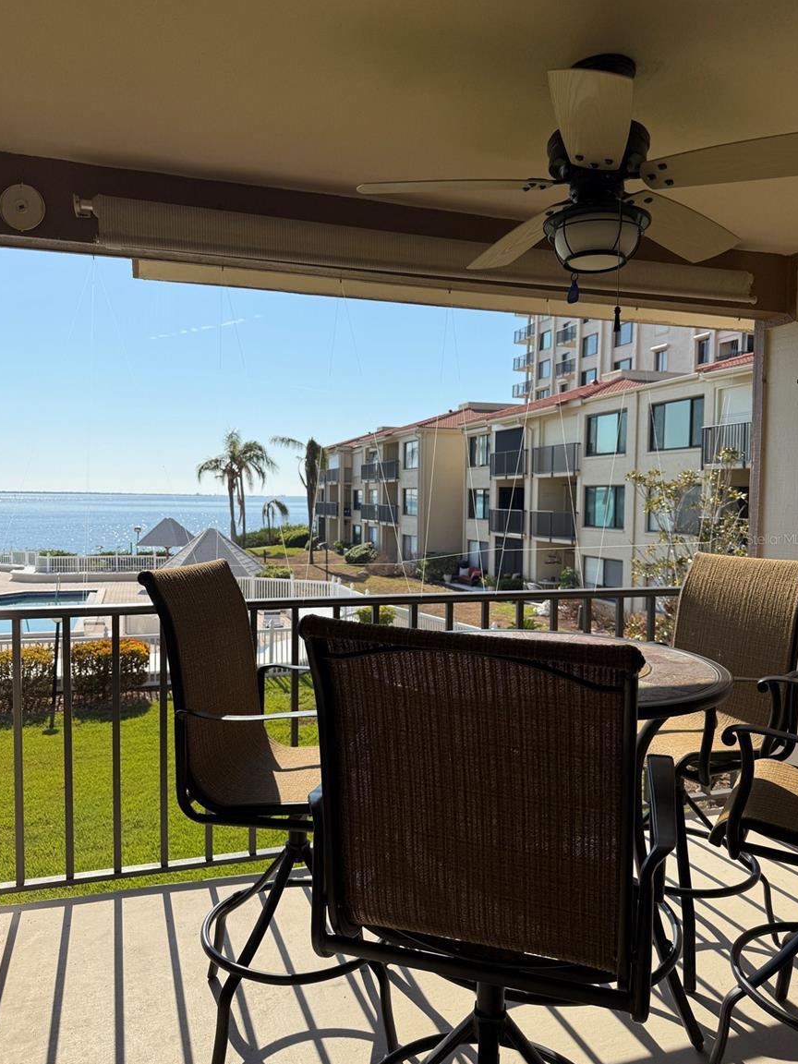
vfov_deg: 69.4
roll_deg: -0.8
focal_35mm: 25
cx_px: 395
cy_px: 538
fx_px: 768
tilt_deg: -3.1
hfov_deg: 54.9
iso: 80
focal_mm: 6.76
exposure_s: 1/6711
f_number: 1.78
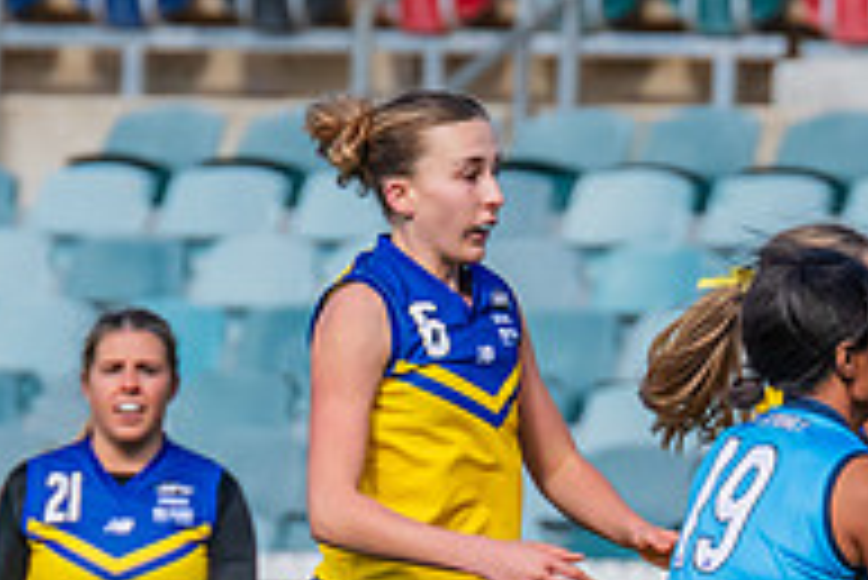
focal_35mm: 1746
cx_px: 977
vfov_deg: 0.8
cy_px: 974
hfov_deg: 1.2
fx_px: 42128
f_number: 8
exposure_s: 1/1250
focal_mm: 420
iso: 800
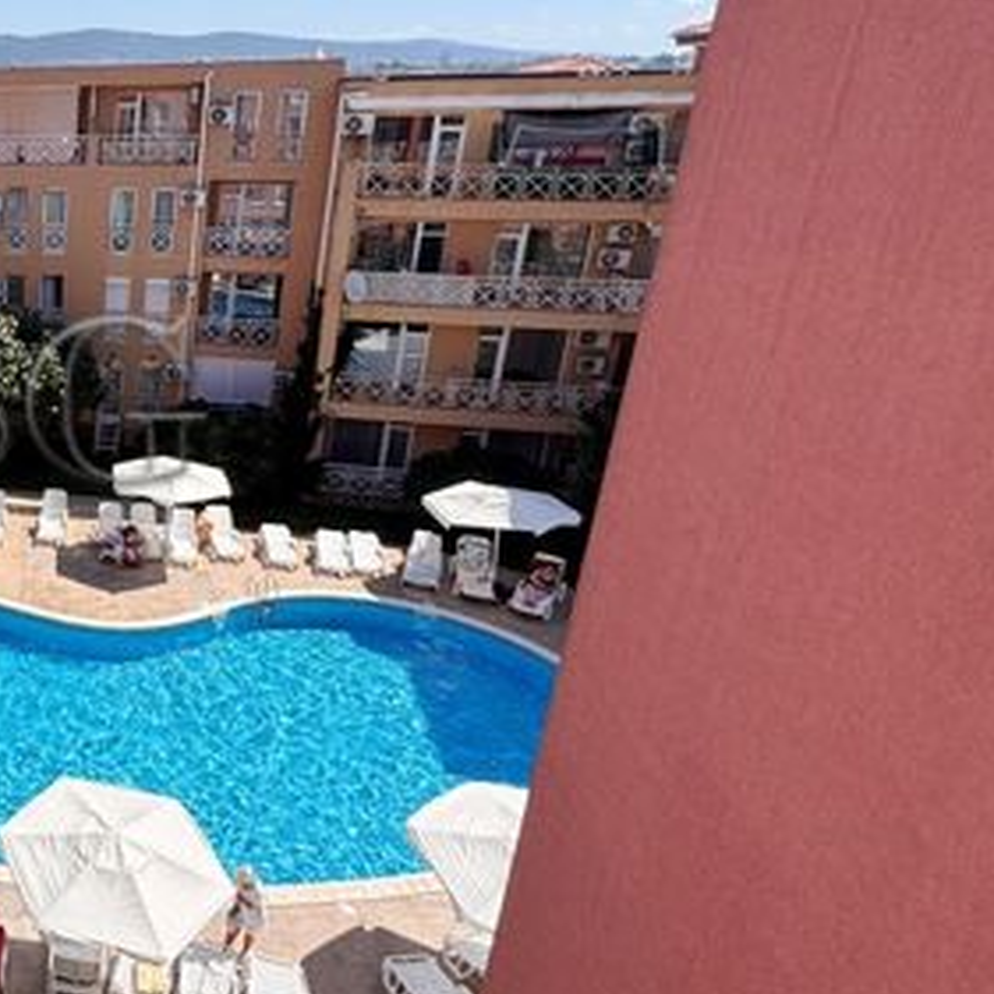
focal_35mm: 31
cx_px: -157
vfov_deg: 52.3
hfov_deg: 39.9
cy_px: 421
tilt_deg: -21.8
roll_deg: +2.3
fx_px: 1007
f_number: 2.2
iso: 50
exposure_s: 1/1600
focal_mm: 2.22
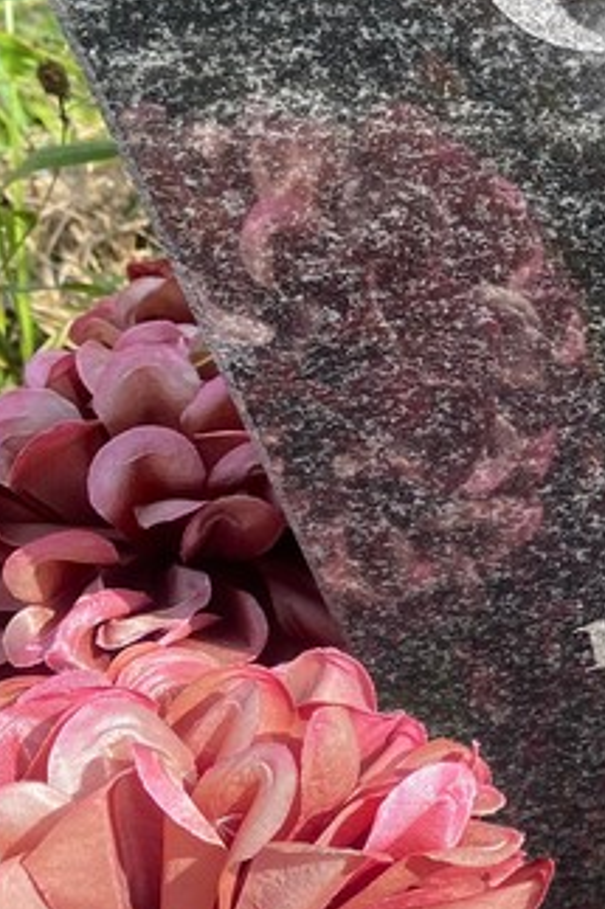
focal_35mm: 67
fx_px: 1691
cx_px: 1083
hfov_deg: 16.9
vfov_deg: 29.9
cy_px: 310
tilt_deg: -45.1
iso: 32
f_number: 1.8
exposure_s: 1/858
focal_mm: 4.25
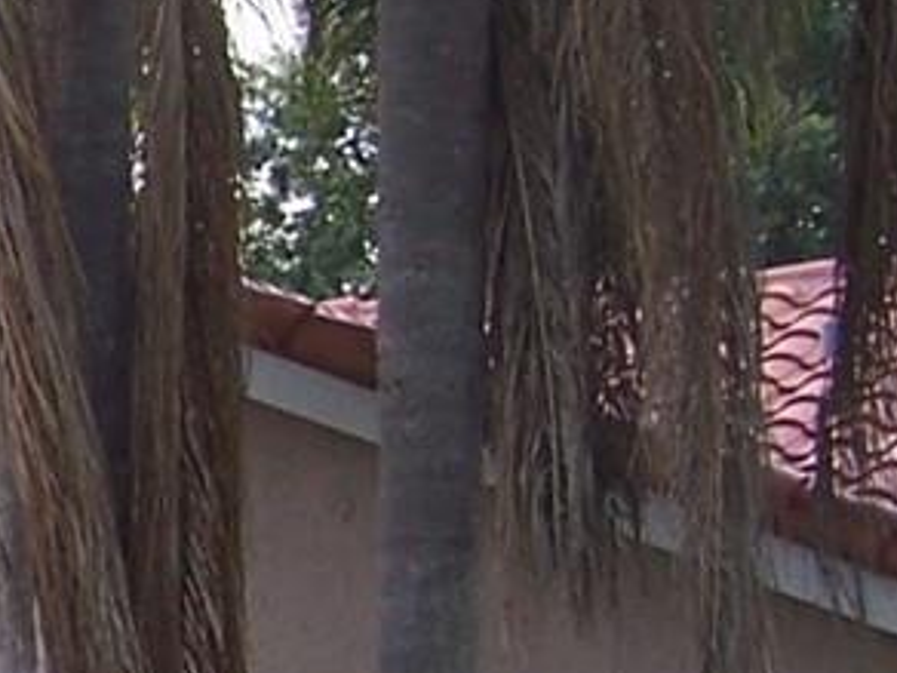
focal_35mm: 208
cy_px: 596
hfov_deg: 8.9
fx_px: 5390
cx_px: -971
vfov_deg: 7.1
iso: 80
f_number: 2.8
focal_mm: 6.3
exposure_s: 1/80
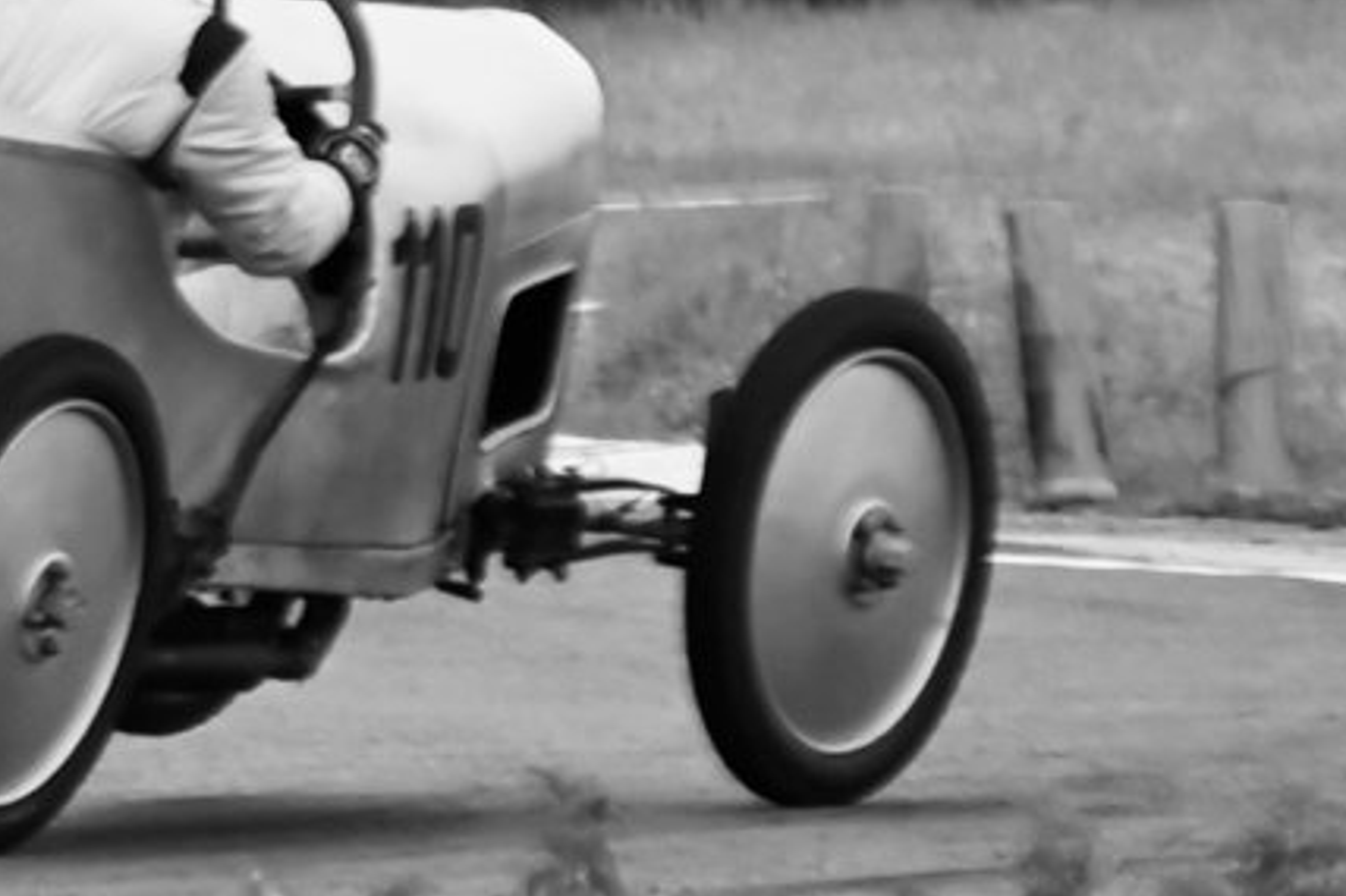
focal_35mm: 794
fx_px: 29674
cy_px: 255
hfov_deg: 2.6
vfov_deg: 1.7
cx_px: -19
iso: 140
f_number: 2.8
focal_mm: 170
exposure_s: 1/800
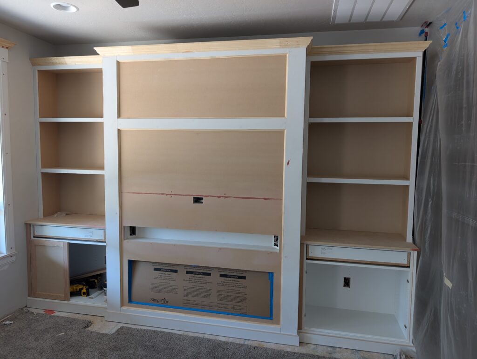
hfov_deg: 71.5
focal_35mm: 24
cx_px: 238
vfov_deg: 56.9
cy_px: 180
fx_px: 331
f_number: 1.68
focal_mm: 6.9
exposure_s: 1/23.8
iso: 92
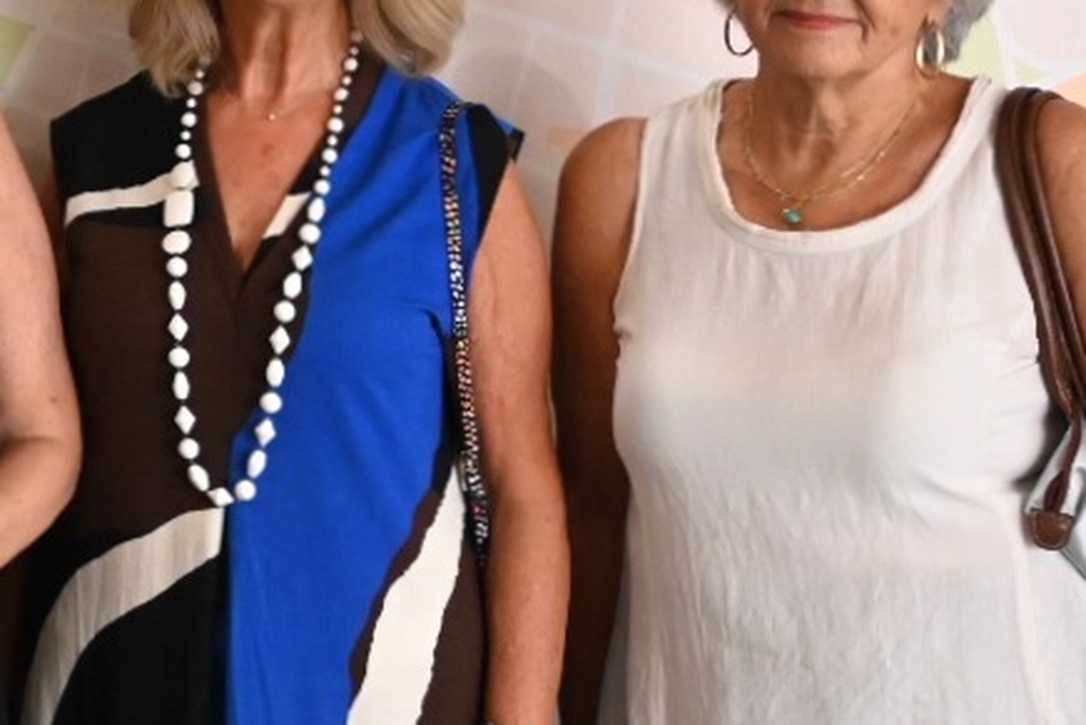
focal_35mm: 104
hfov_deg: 18.3
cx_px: -341
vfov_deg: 13.1
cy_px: 106
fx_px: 3131
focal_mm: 29.5
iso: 6400
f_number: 4
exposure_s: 1/323
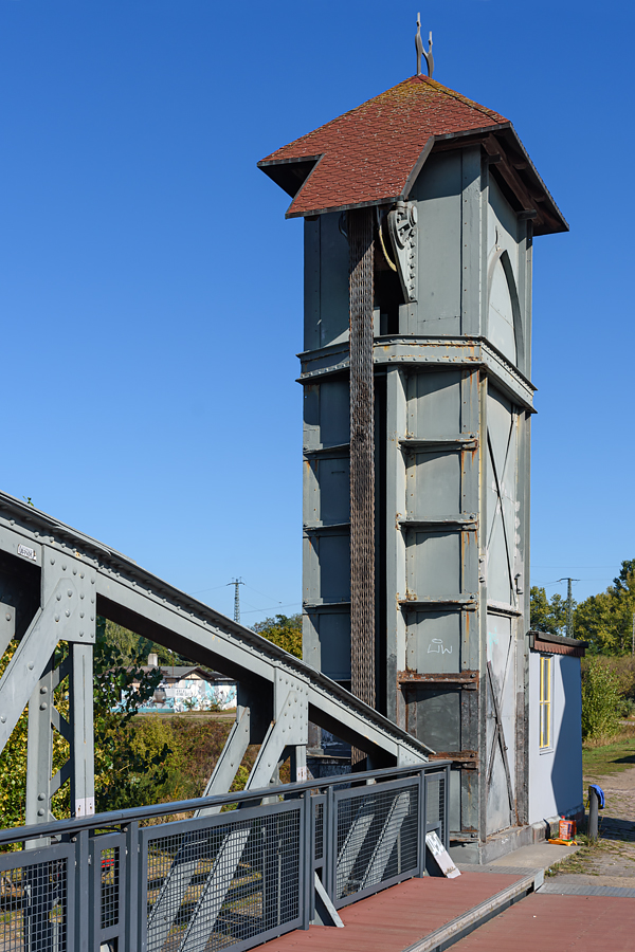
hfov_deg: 29.9
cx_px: 318
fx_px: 1191
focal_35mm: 45
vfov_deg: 43.6
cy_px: 476
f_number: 8
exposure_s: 1/400
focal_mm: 30
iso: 100
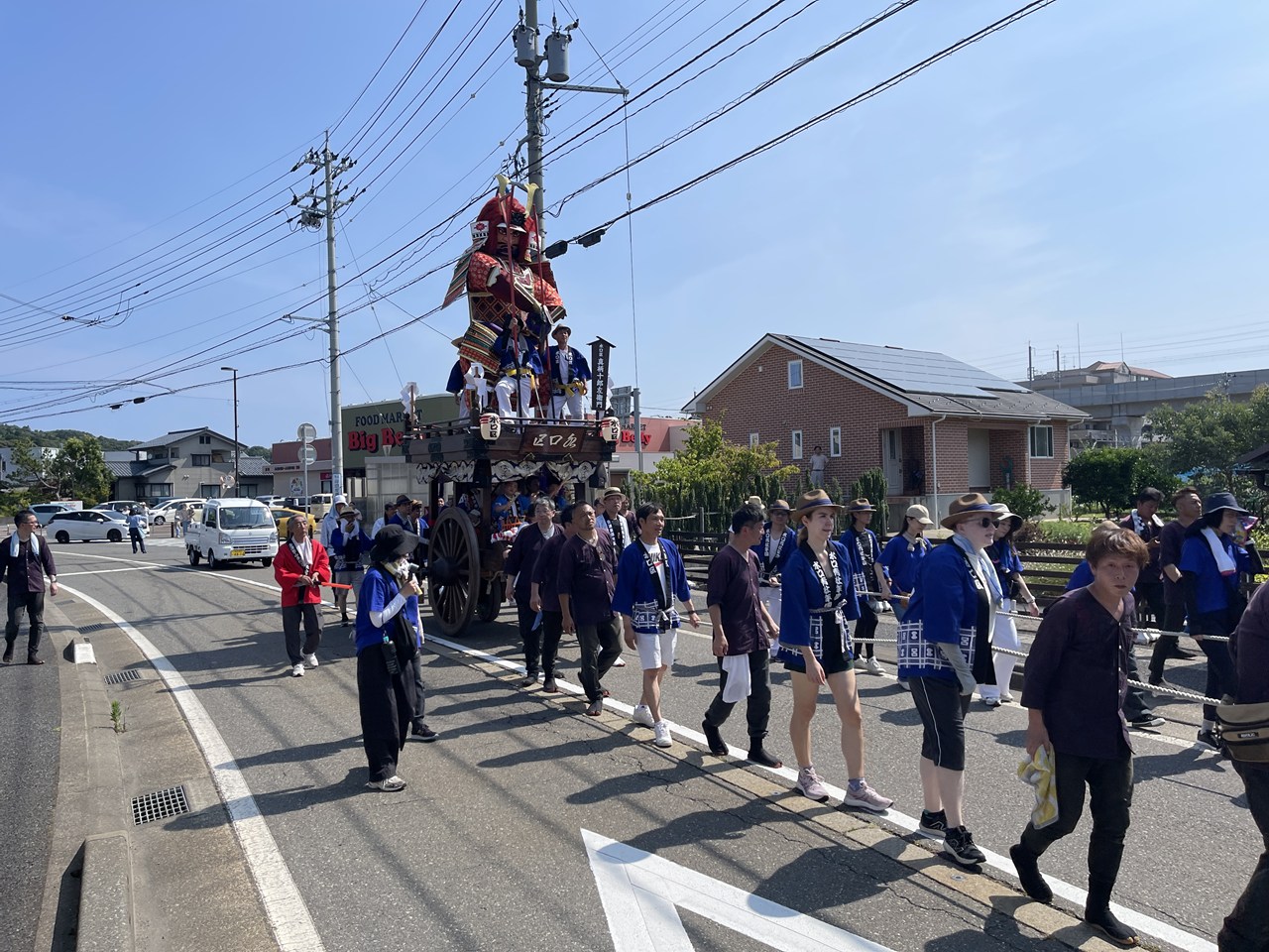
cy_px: 476
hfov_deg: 69.4
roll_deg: +1.3
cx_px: 634
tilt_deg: +2.2
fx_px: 916
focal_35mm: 25
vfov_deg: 54.9
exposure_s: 1/4525
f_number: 1.6
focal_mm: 5.1
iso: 32
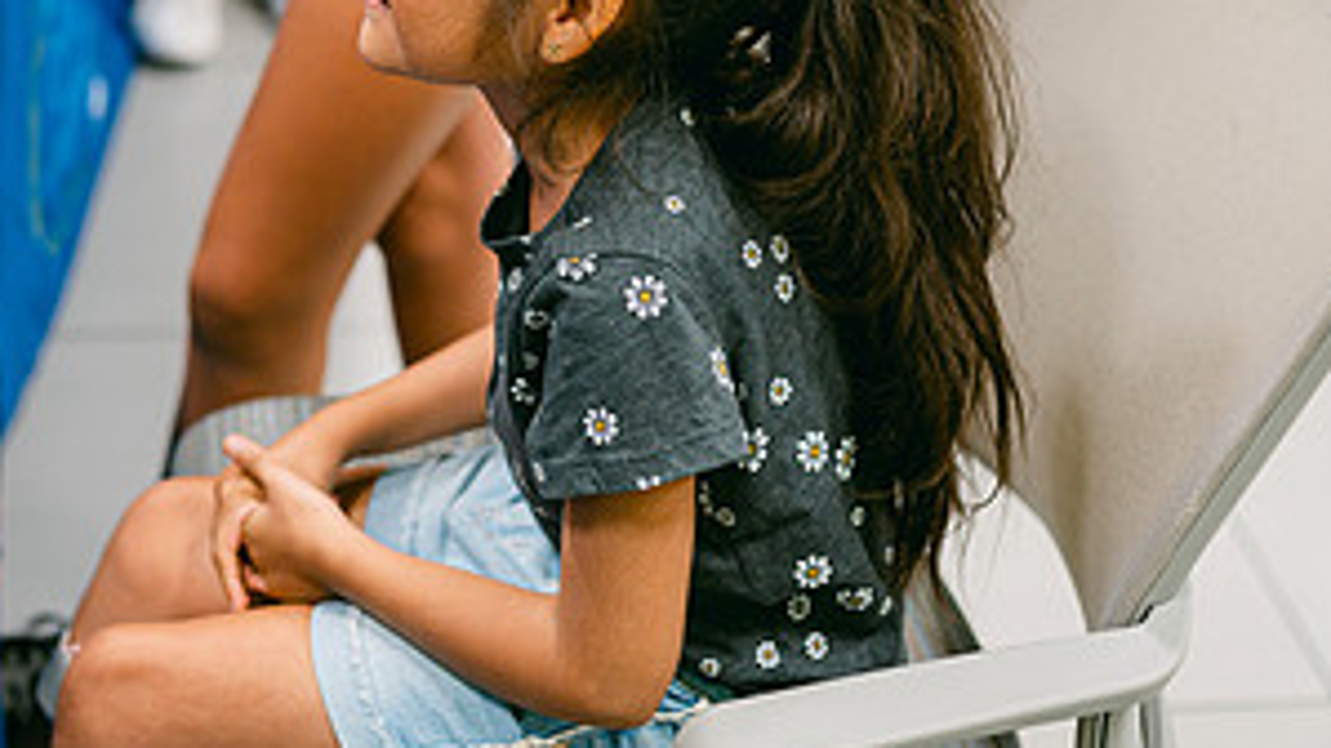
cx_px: 410
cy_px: 22
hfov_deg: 29.5
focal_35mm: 71
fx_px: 2505
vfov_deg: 16.7
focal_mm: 35
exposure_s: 1/125
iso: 280
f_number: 2
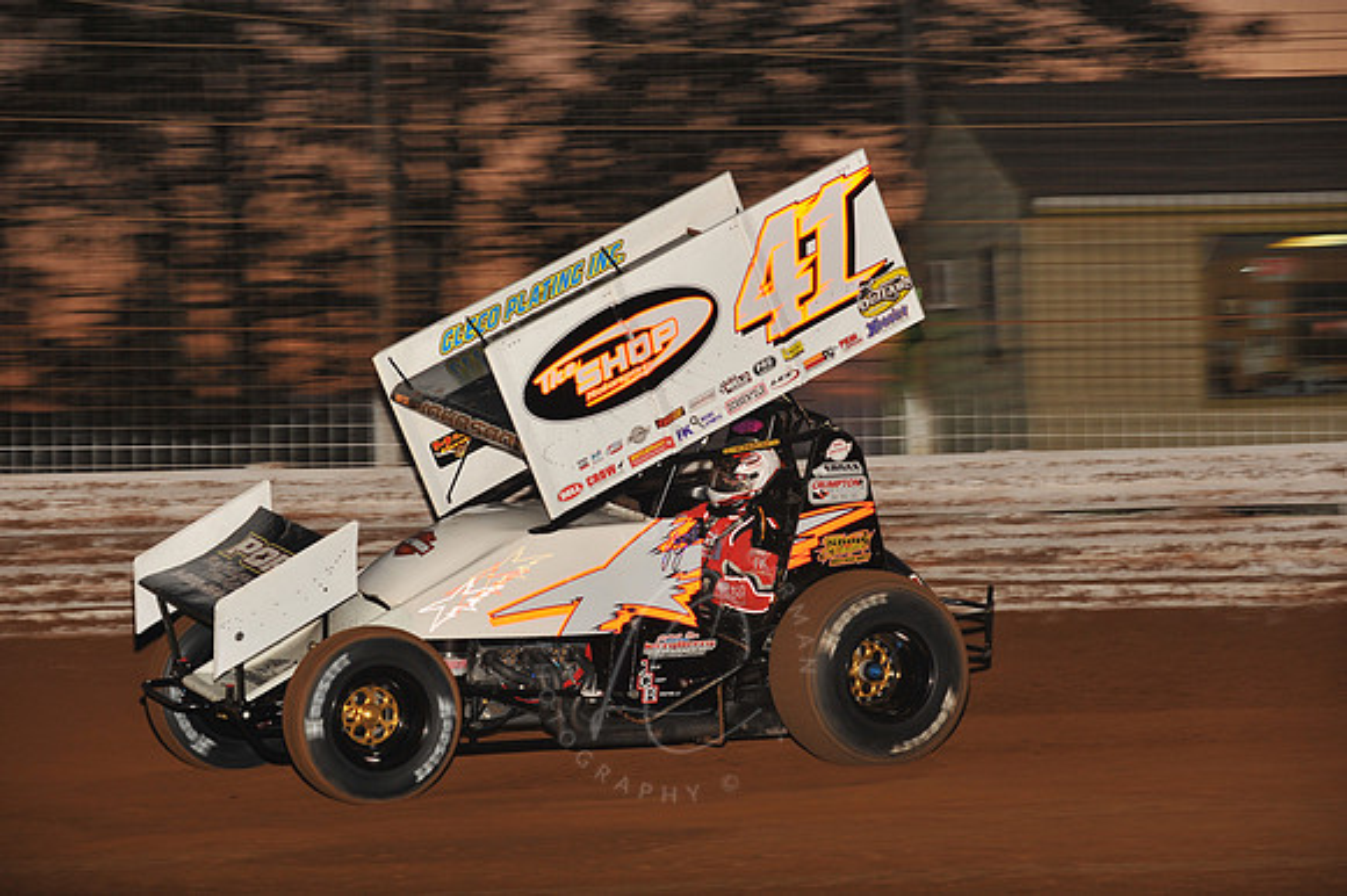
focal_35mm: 125
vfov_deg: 11.0
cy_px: 448
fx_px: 4674
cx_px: 674
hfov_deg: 16.4
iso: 640
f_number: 6.3
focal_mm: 125
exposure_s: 1/320
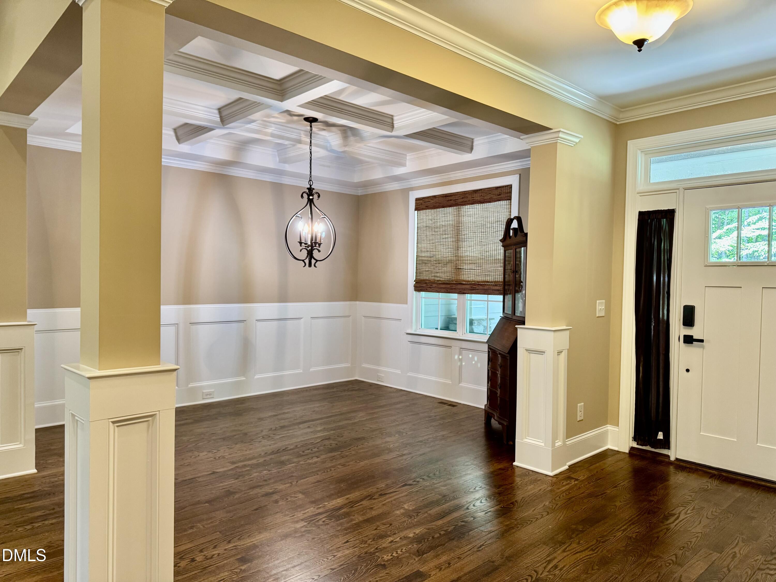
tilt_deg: -1.9
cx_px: 388
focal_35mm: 24
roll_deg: -1.1
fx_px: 538
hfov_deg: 71.6
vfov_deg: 56.8
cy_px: 291
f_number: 1.78
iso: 250
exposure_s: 1/60
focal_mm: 6.76
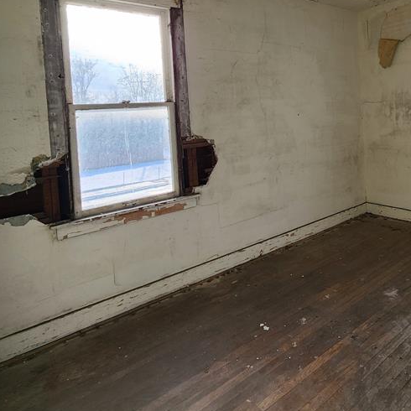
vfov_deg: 62.8
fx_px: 322
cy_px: 126
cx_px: 304
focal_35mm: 24
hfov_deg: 61.7
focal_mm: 2.2
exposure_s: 1/215
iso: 50
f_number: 2.2
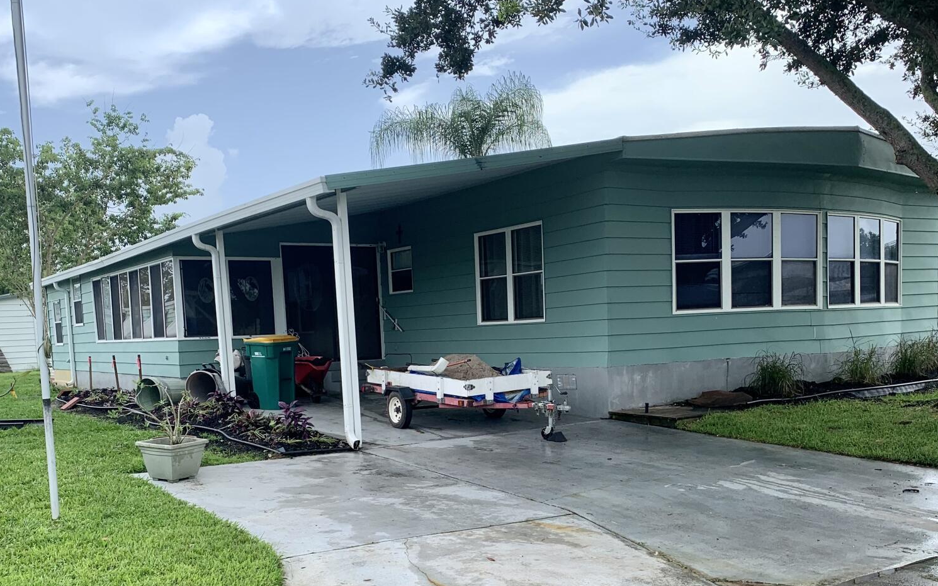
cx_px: 469
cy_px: 442
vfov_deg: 33.7
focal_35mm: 37
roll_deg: +2.5
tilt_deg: -6.0
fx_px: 946
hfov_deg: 52.8
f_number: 1.8
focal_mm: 4.25
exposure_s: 1/737
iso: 25
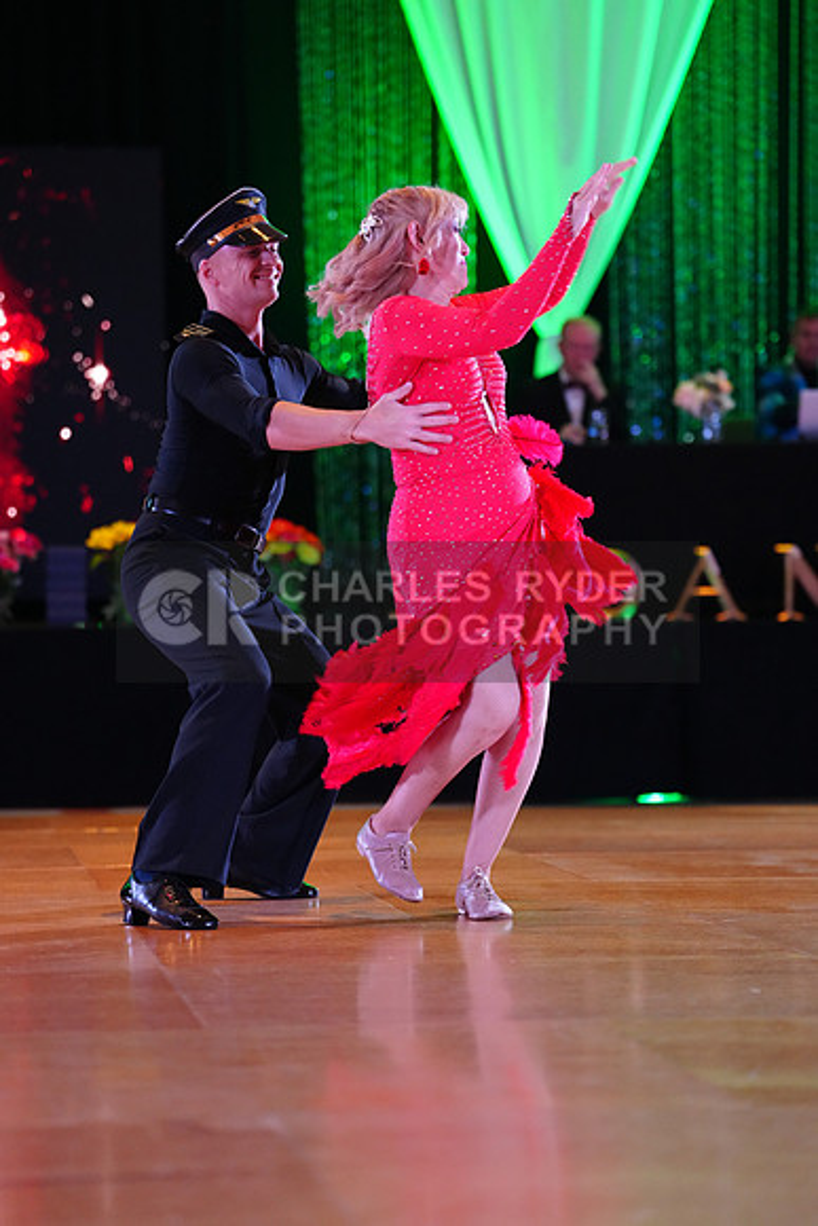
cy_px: 613
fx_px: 3951
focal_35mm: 116
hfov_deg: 11.8
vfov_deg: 17.6
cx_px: 409
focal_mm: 116
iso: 5000
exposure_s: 1/320
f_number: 2.8
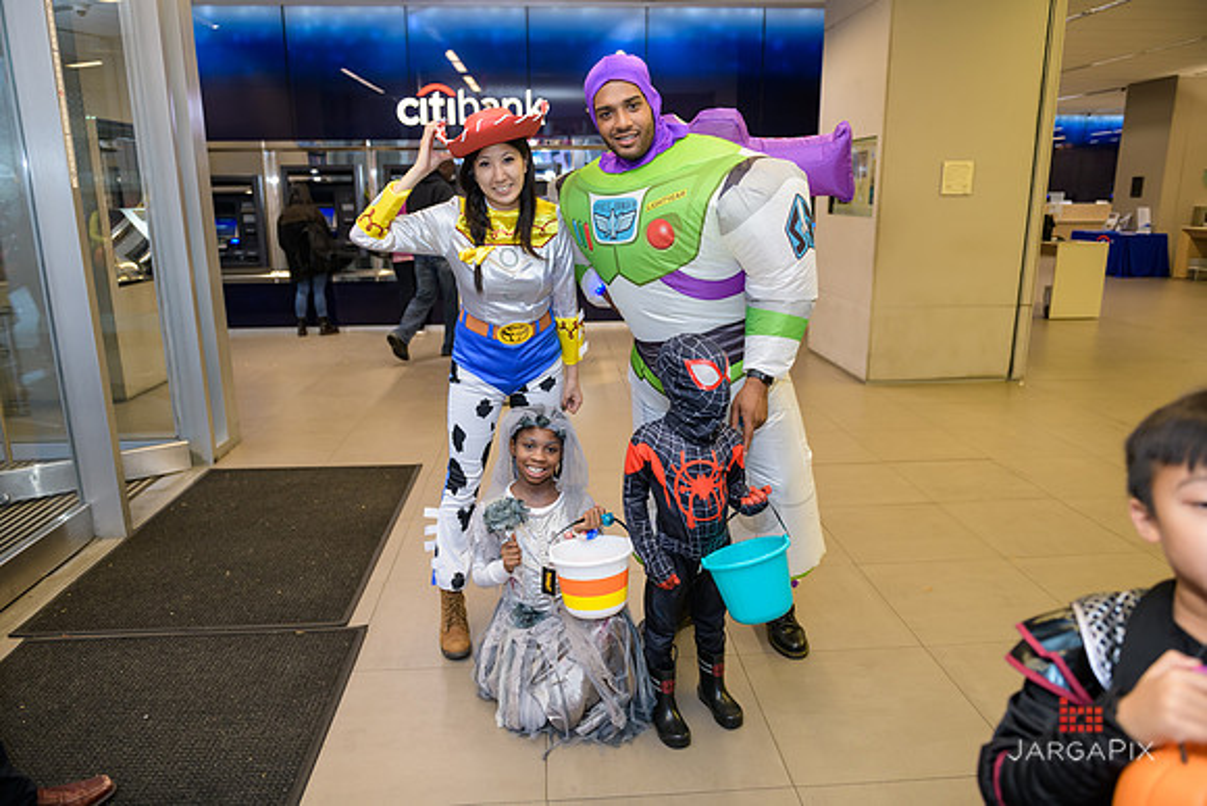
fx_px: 805
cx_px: 604
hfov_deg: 73.7
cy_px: 403
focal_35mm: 24
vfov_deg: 53.2
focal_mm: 24
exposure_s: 1/100
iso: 800
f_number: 3.2
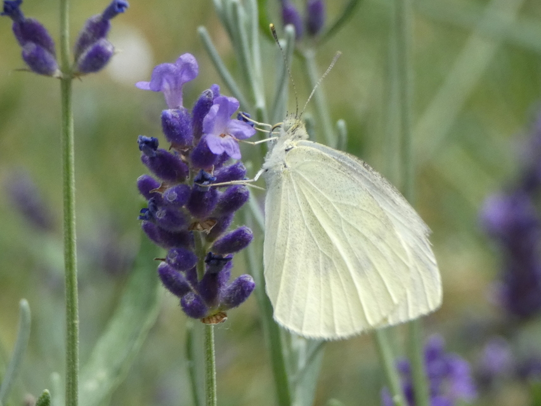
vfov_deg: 8.8
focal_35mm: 169
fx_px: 2642
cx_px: 270
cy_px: 203
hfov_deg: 11.7
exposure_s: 1/80
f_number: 5.5
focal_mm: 30.2
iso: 250
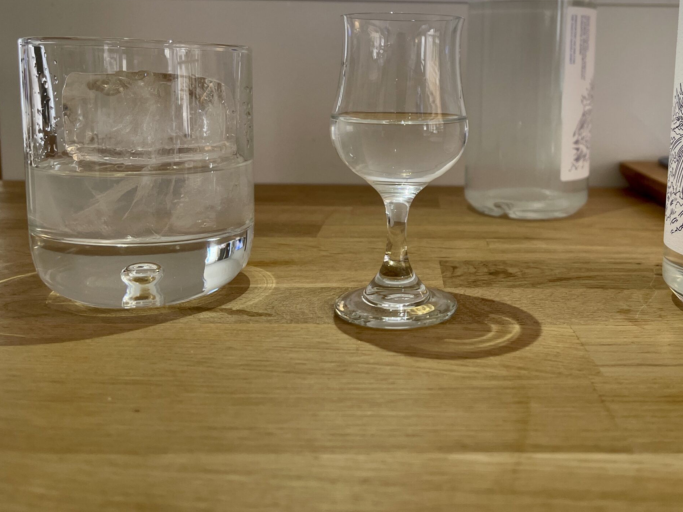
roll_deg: -0.6
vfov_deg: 41.2
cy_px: 164
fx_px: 671
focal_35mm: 34
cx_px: 428
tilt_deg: -8.1
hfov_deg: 53.3
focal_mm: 5.1
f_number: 1.6
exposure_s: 1/113
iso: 125
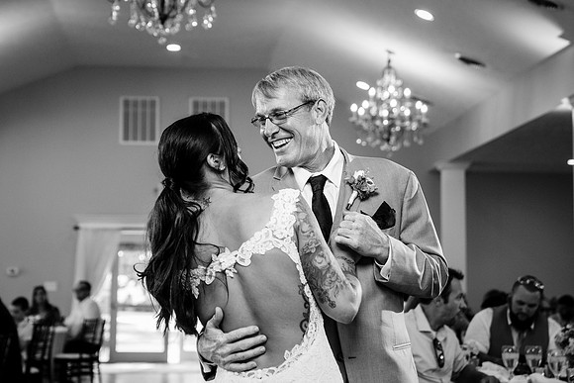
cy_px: 149
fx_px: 1442
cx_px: 252
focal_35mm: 90
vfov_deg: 15.1
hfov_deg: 22.5
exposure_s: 1/250
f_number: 4
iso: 2000
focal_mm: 70
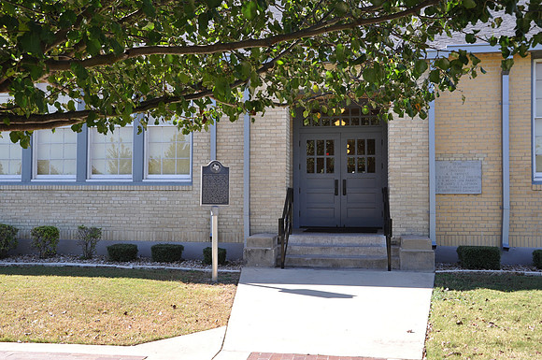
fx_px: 541
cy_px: 180
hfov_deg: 53.2
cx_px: 271
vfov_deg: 36.8
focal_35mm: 36
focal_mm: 24
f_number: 9
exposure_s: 1/80
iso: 200
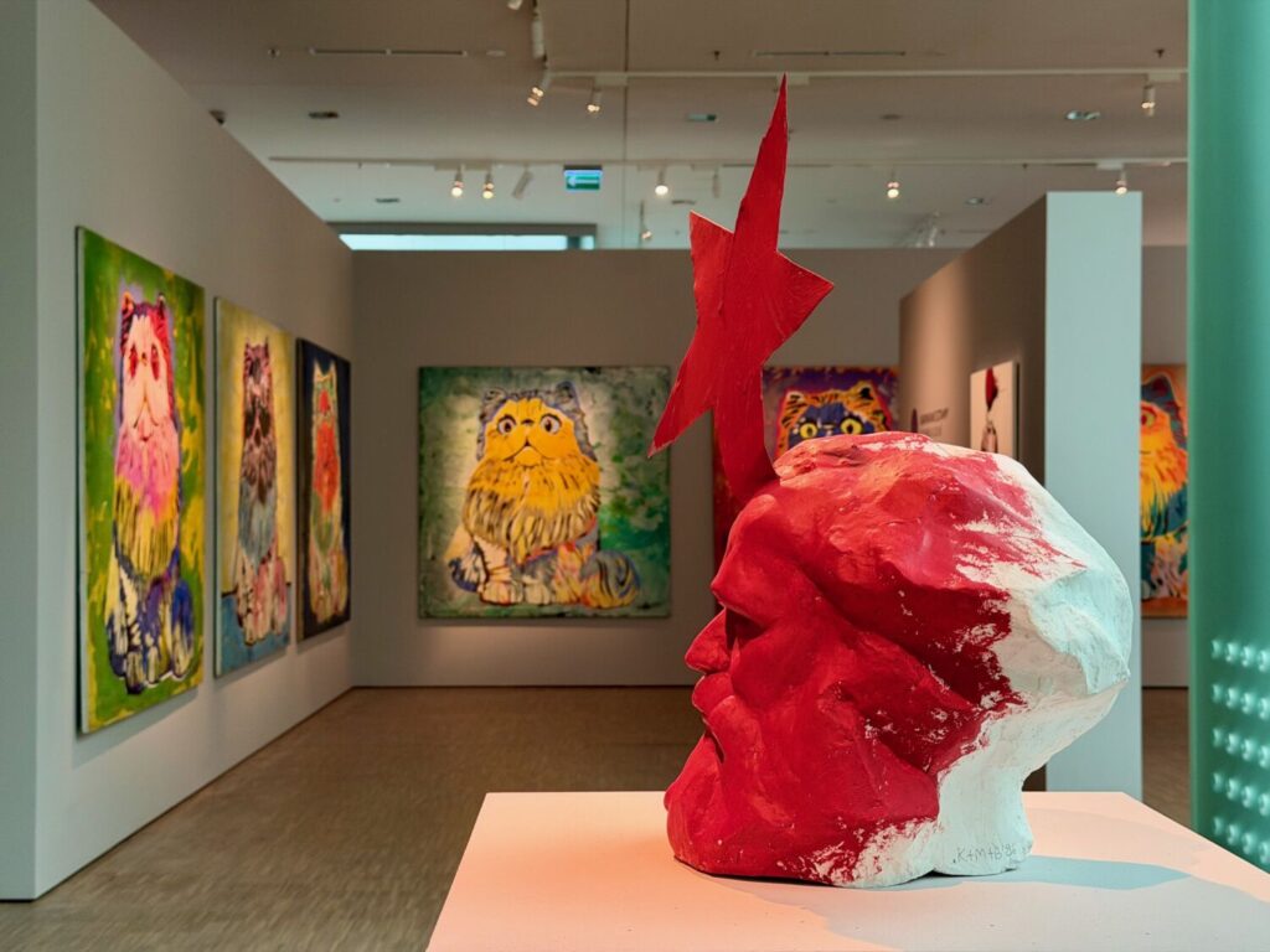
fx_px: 1761
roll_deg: +0.3
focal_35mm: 48
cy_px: 476
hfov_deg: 39.7
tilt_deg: +0.7
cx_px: 635
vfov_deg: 30.3
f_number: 1.78
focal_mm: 6.76
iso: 320
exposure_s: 1/33
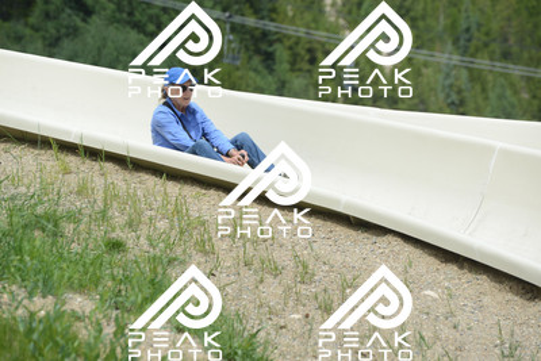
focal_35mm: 195
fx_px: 2931
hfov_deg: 10.5
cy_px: 180
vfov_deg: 7.0
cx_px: 270
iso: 250
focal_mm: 195
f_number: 6.3
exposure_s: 1/640
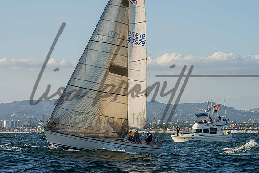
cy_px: 75
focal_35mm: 131
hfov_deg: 15.7
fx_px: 942
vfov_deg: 10.5
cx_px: 127
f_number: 8
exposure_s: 1/1000
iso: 400
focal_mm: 105
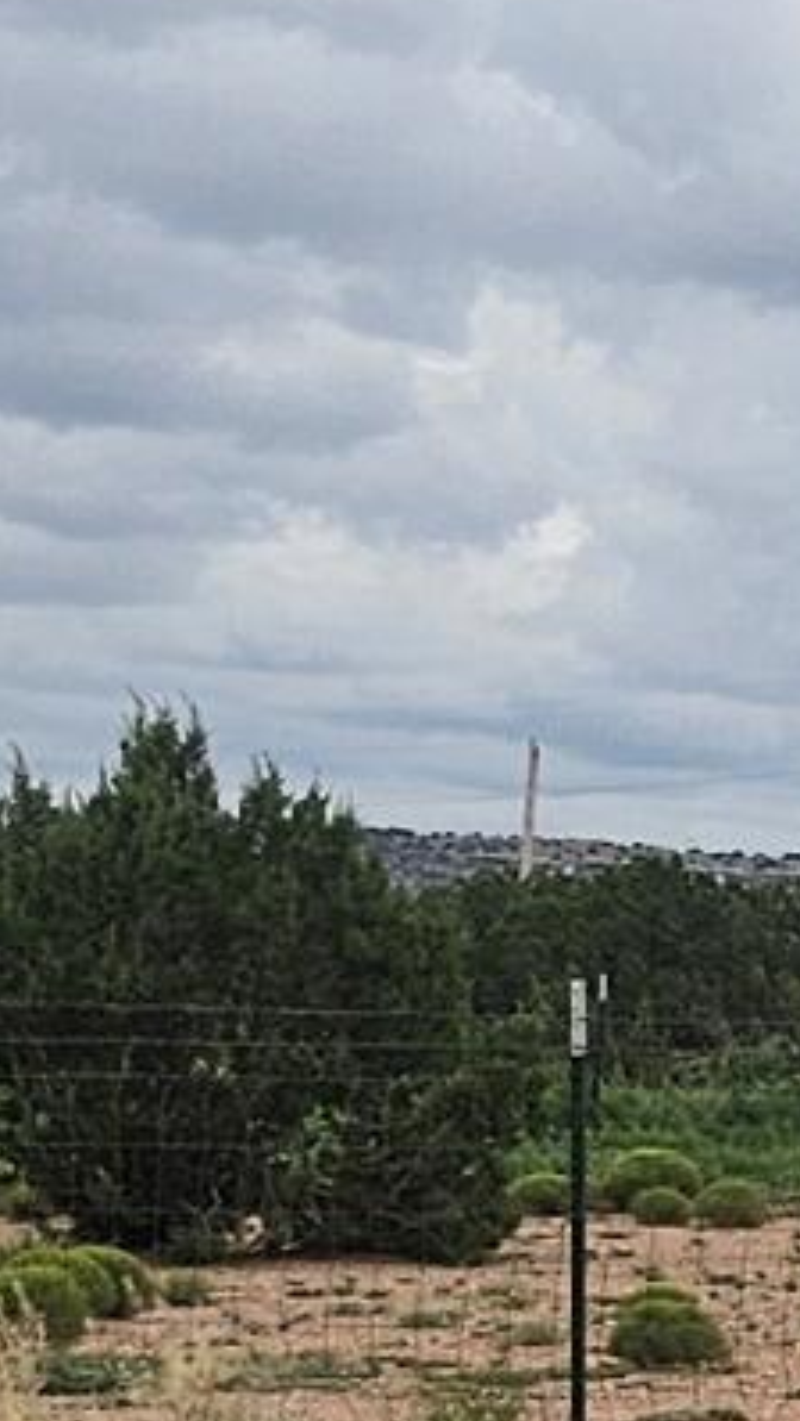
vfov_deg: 11.4
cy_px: 993
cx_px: 4546
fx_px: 7124
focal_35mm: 189
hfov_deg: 4.8
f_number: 1.7
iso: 10
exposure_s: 1/1714
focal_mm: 6.3
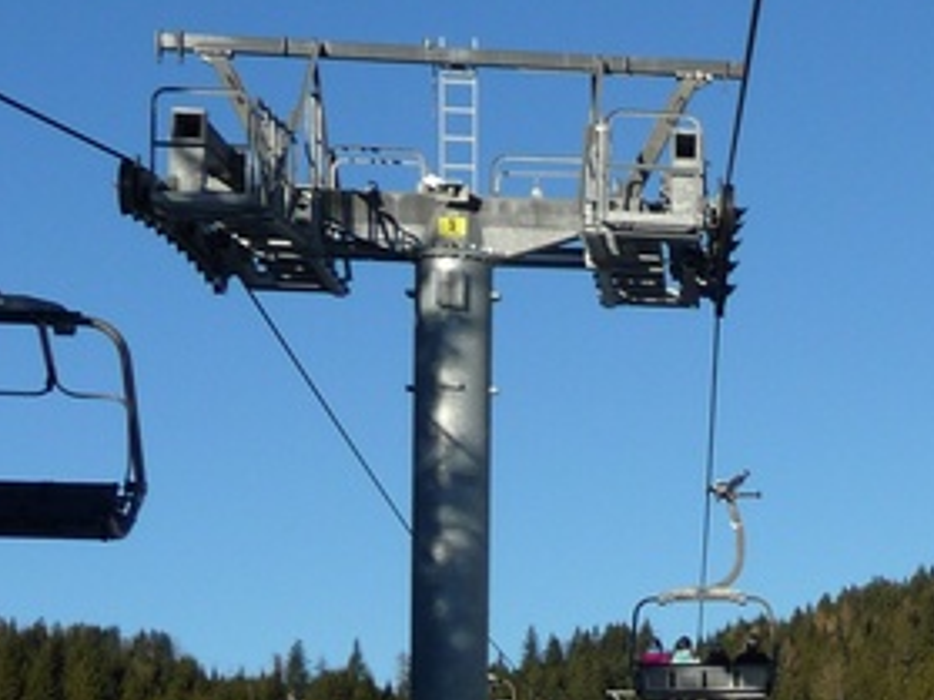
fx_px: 2940
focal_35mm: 109
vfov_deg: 13.3
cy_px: 774
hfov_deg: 17.0
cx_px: 1209
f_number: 3.5
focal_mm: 5.3
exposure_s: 1/1000
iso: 100
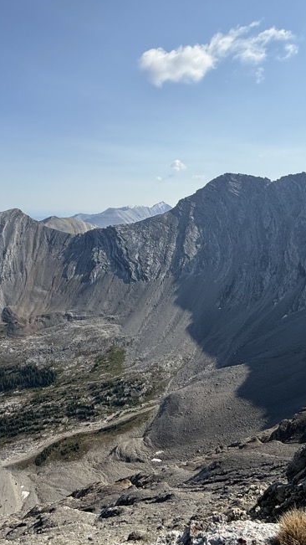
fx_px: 346
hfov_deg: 47.3
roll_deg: -0.7
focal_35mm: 24
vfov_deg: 75.8
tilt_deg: -5.1
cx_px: 118
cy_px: 231
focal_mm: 2.22
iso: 50
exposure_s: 1/3460
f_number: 2.2
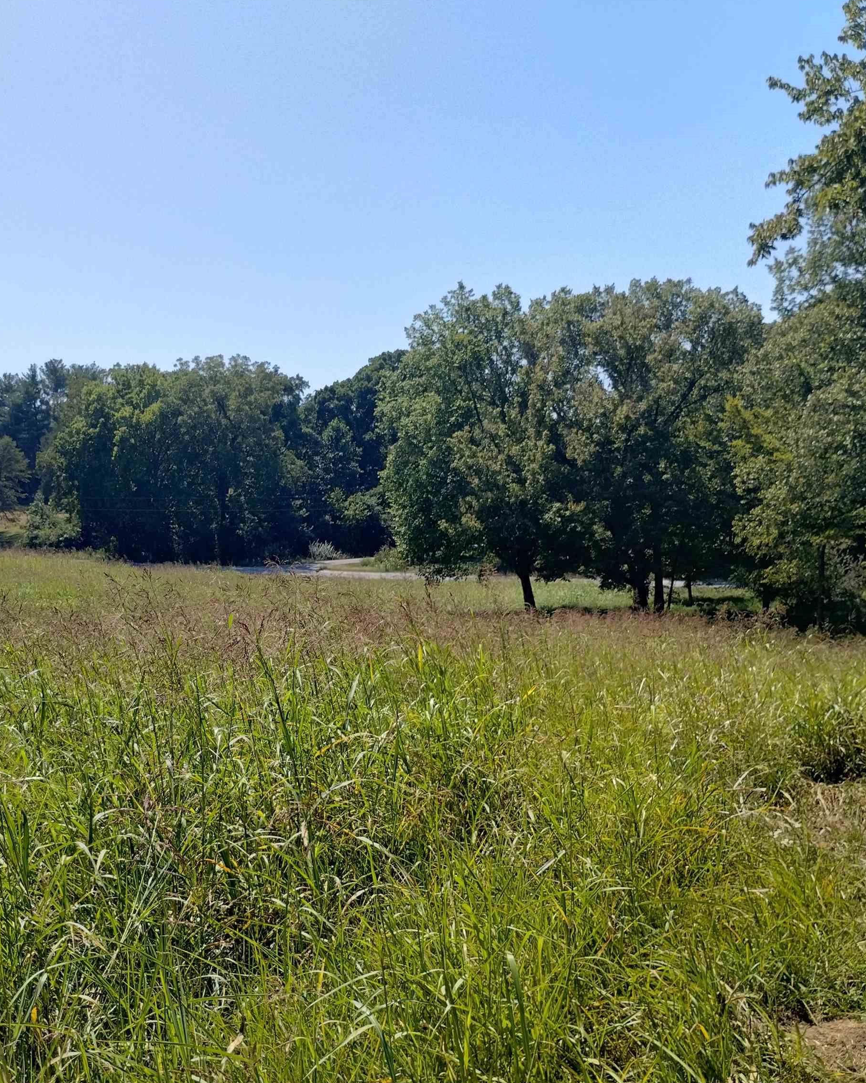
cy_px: 545
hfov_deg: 39.5
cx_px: 268
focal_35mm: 37
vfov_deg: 49.1
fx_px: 1185
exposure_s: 1/710
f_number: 1.8
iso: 100
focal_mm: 4.27
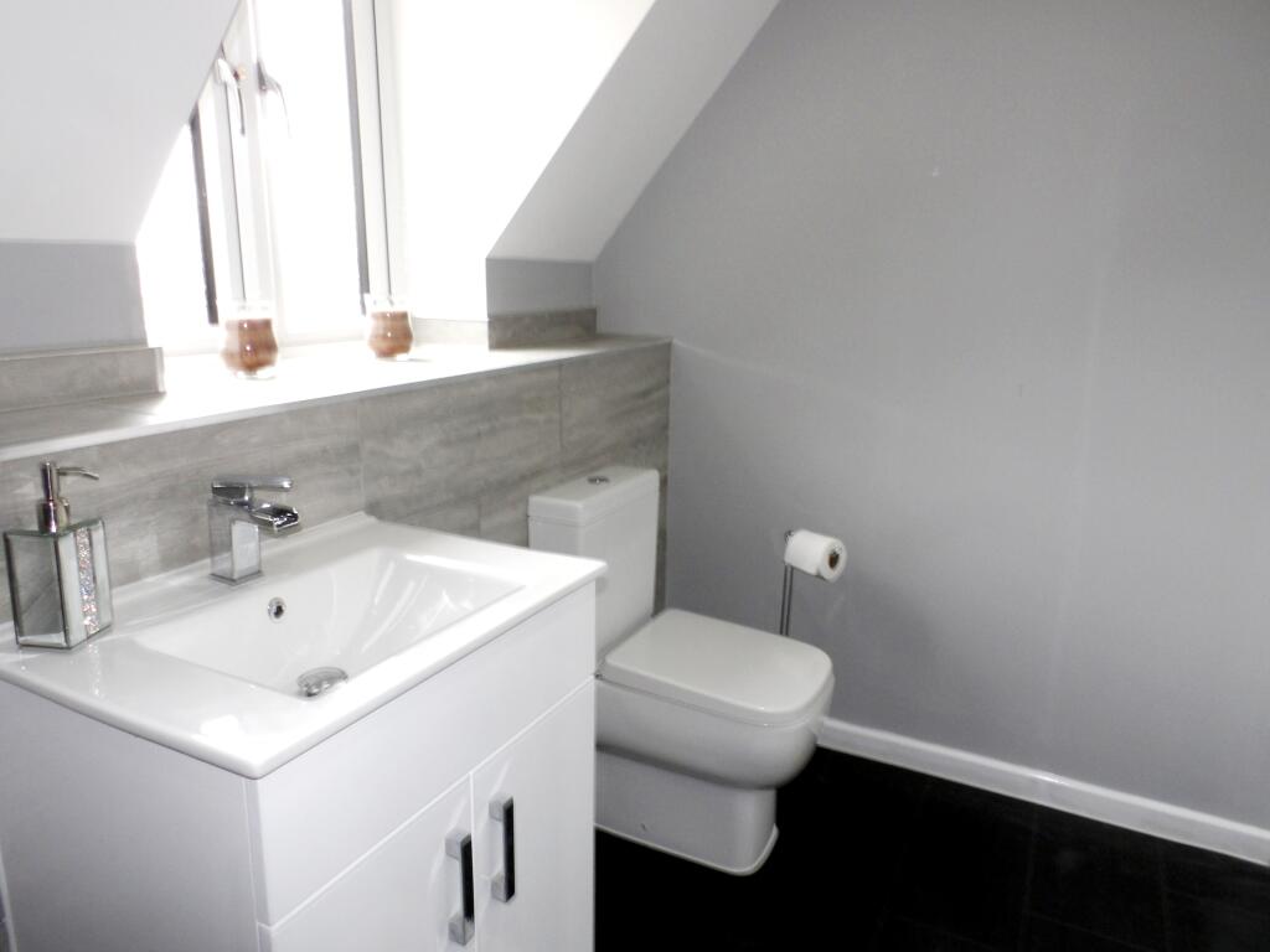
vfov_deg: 56.8
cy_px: 476
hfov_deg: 71.6
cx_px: 635
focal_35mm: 24
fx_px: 881
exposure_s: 1/17
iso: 200
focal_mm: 4.3
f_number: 4.1
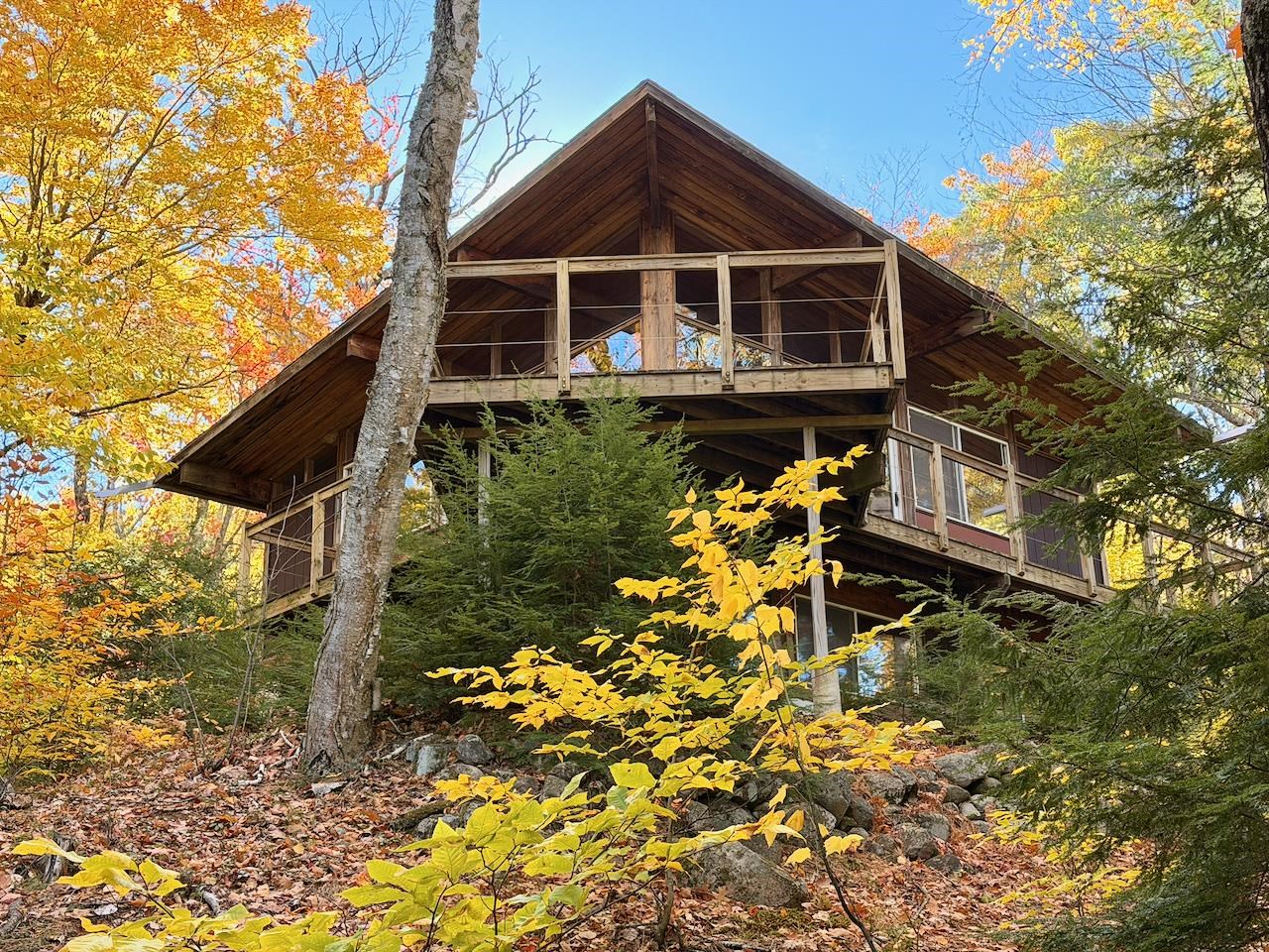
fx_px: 1760
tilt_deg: +20.8
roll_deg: +0.2
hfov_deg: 39.7
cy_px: 476
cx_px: 634
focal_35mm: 48
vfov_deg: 30.3
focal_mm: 6.76
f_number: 1.78
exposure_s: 1/286
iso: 80
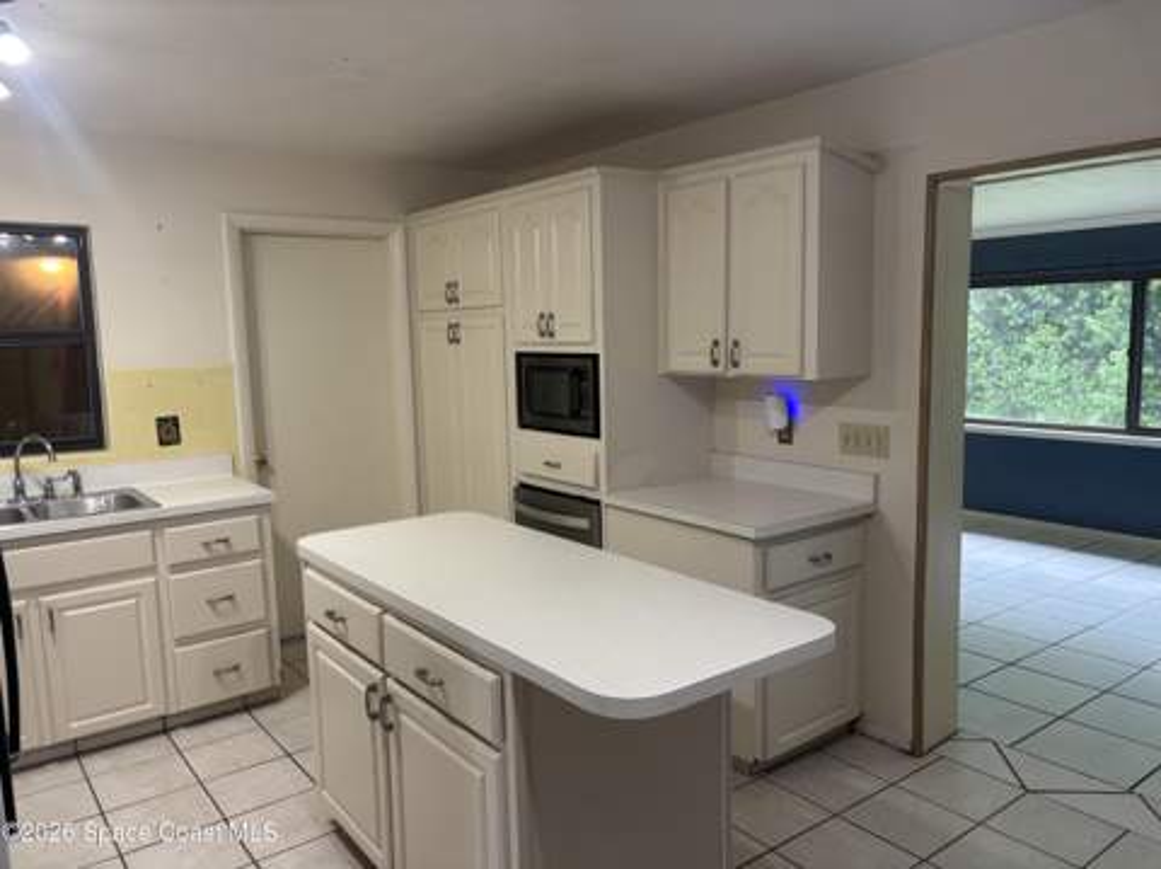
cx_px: 580
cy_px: 434
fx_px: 871
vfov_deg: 53.0
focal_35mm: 26
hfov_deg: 67.4
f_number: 1.6
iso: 100
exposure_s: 1/60
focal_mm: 5.96
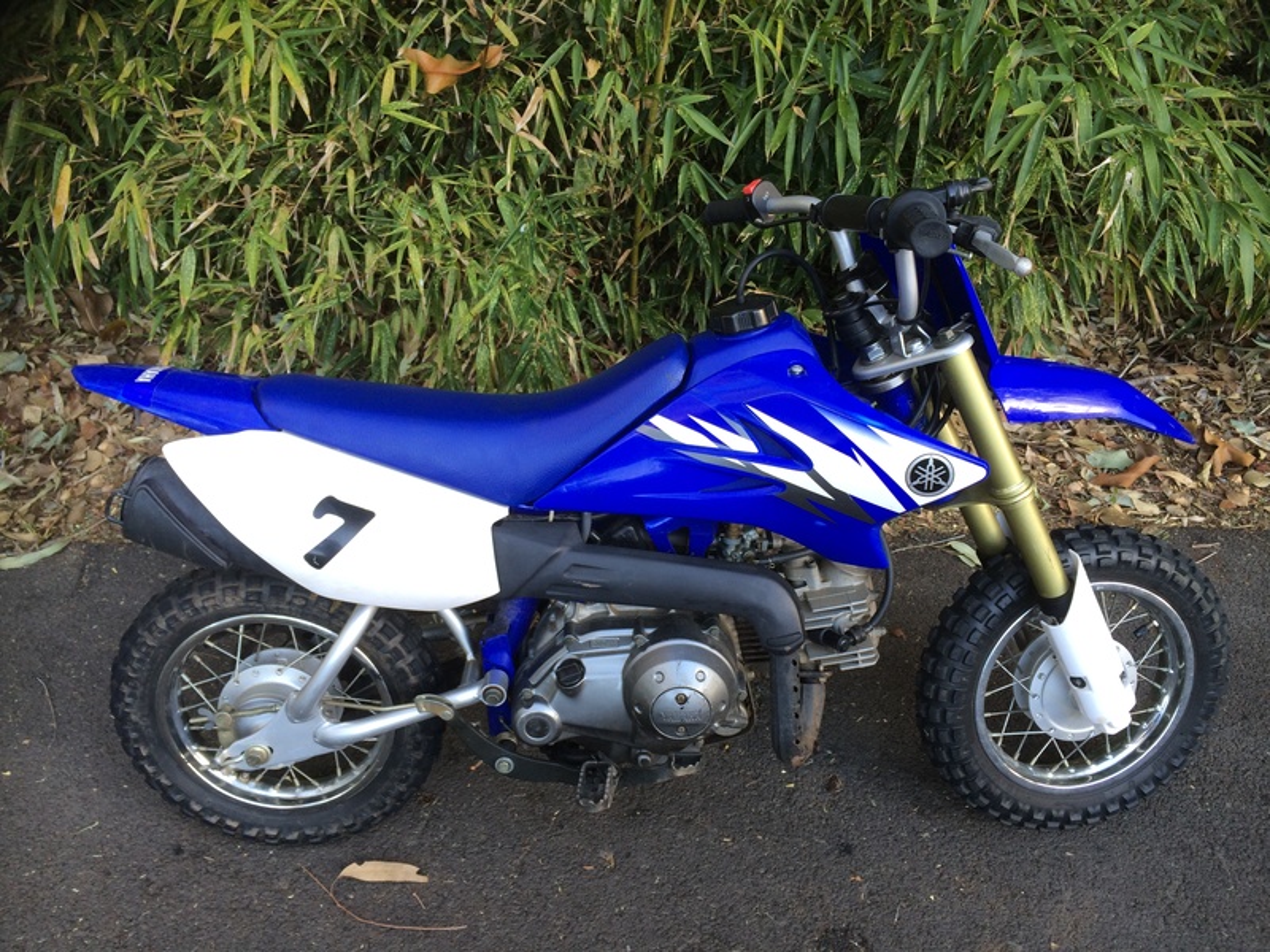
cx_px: 635
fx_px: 1101
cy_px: 476
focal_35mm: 30
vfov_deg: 46.8
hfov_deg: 60.0
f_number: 2.2
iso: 40
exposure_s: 1/60
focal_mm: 4.12
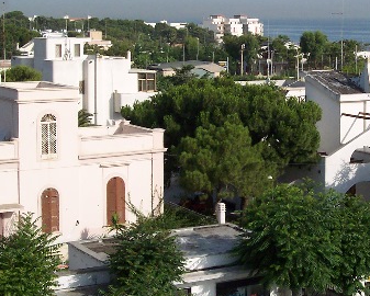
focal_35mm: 88
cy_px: 59
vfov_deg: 17.3
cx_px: 264
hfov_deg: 21.6
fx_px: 964
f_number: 4.8
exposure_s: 1/1000
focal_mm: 8
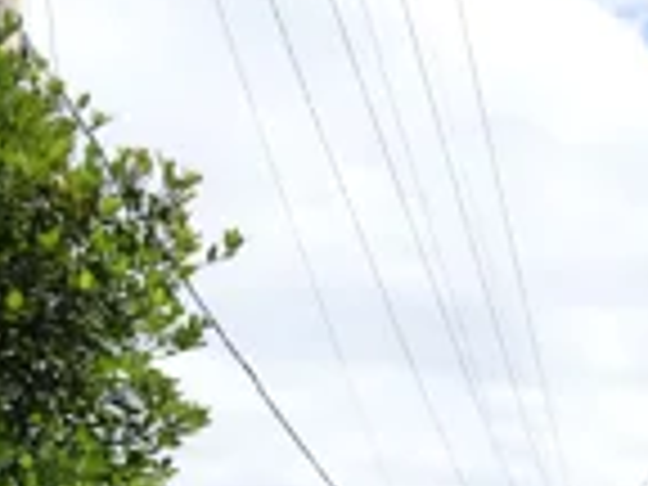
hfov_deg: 22.5
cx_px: 778
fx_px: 1498
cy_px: 702
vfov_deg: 16.9
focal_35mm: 80
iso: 80
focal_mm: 4.1
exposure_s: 1/640
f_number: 3.5
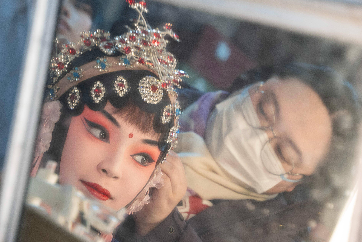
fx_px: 2242
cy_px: 118
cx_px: 183
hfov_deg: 9.2
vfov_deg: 6.2
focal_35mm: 223
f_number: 5.6
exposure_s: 1/100
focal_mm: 126
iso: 800
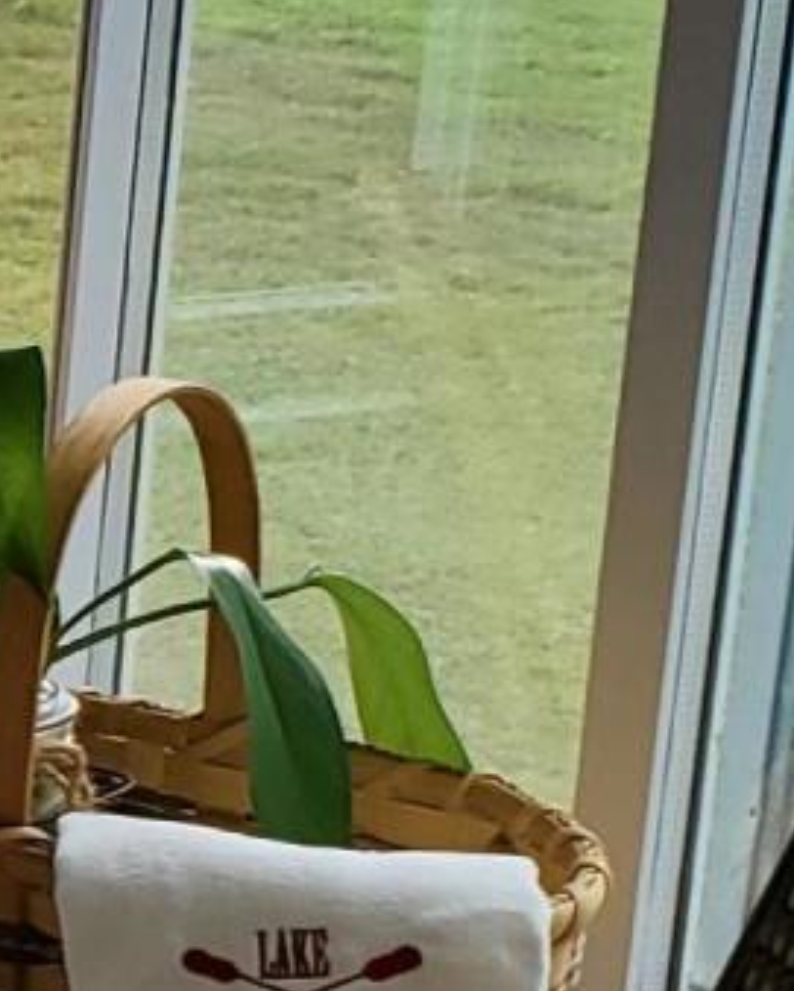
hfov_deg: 9.1
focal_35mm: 150
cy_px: 657
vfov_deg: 12.8
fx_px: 4400
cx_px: -1201
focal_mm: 4.3
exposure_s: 1/113
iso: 80
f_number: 2.4
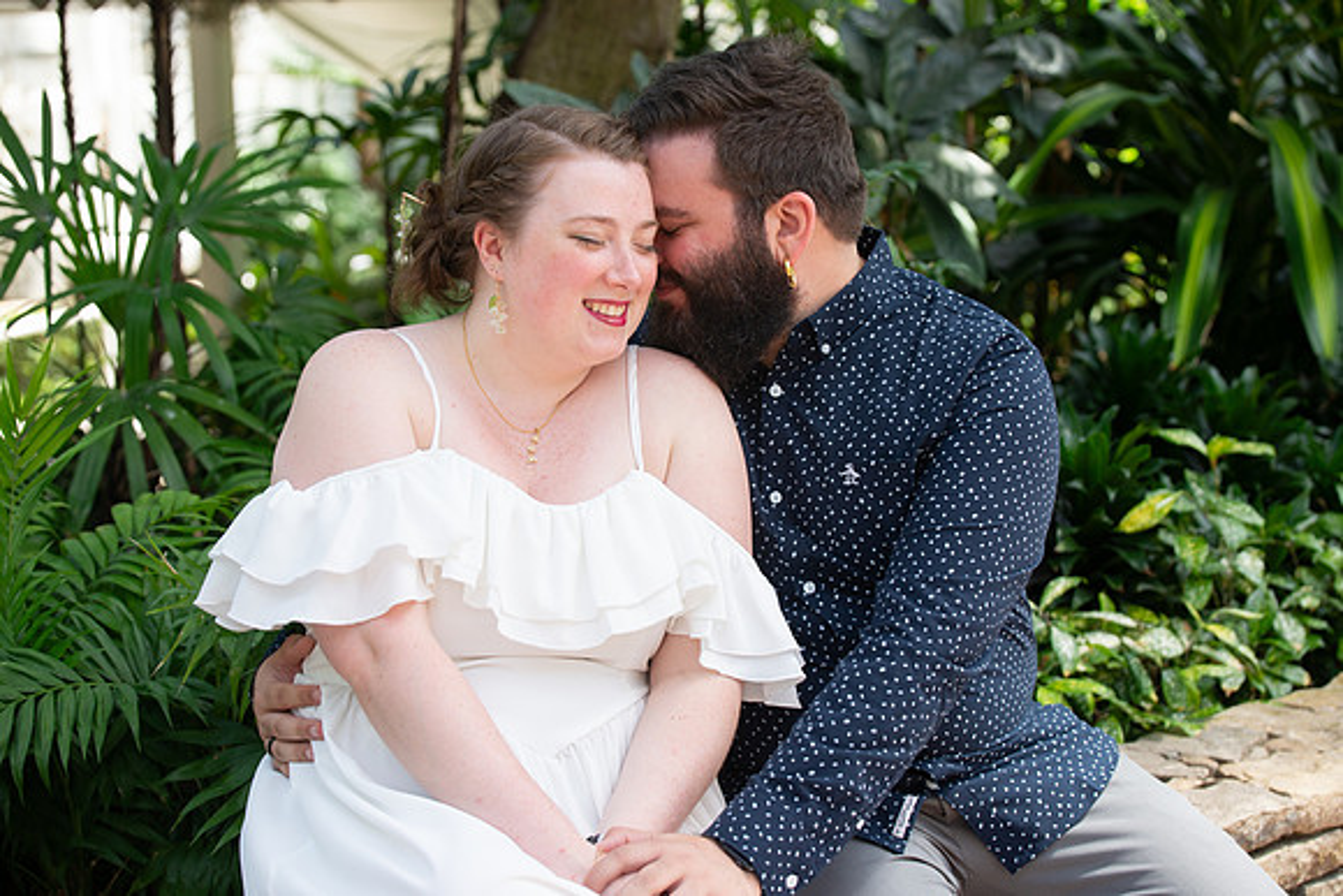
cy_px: 448
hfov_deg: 28.8
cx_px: 672
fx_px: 2612
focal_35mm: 70
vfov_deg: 19.5
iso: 500
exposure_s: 1/250
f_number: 4.5
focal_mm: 70
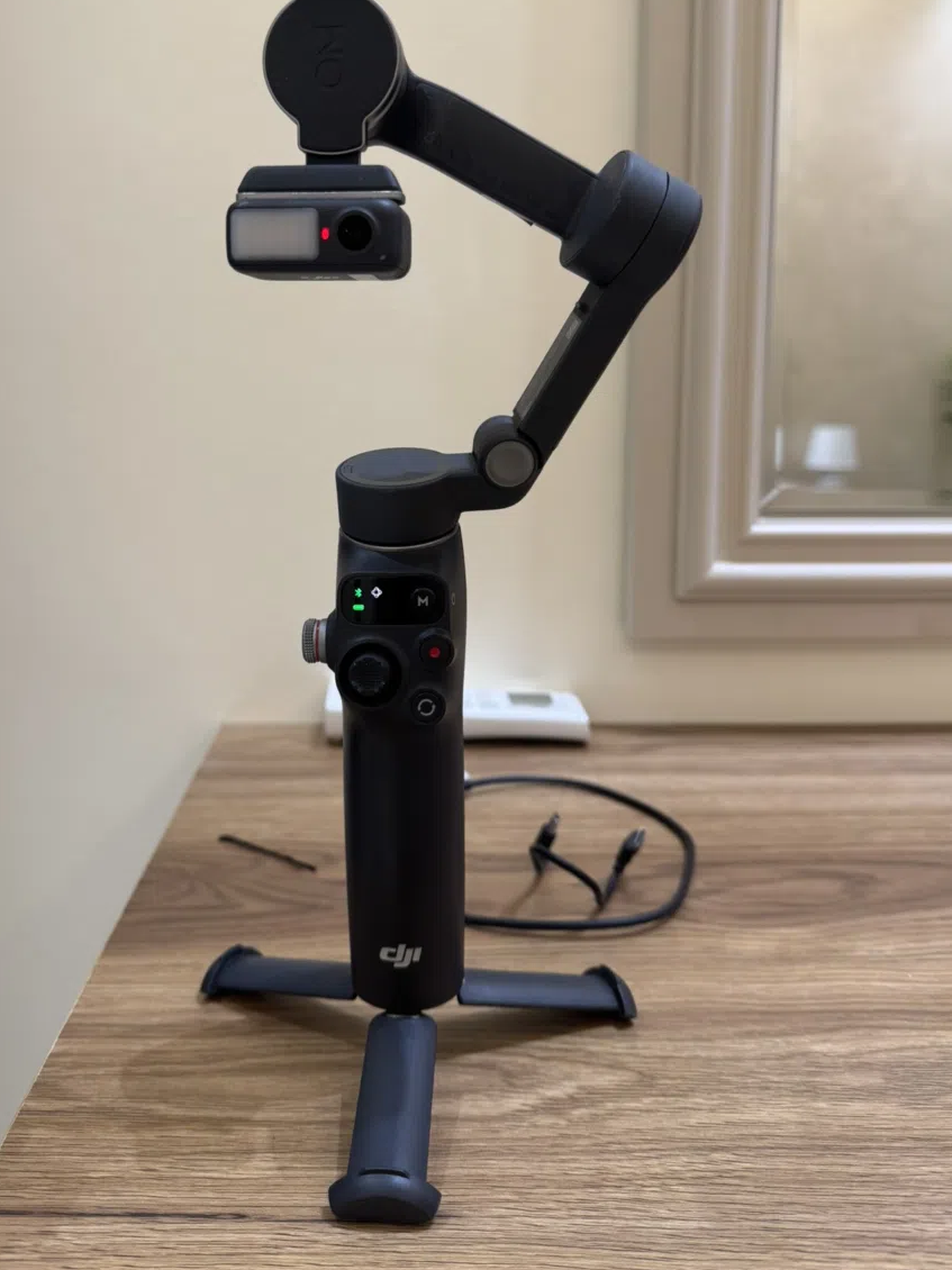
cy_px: 521
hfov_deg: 48.1
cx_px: 410
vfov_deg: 61.2
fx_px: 1064
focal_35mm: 29
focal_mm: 6.76
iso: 125
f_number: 1.78
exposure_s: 1/50
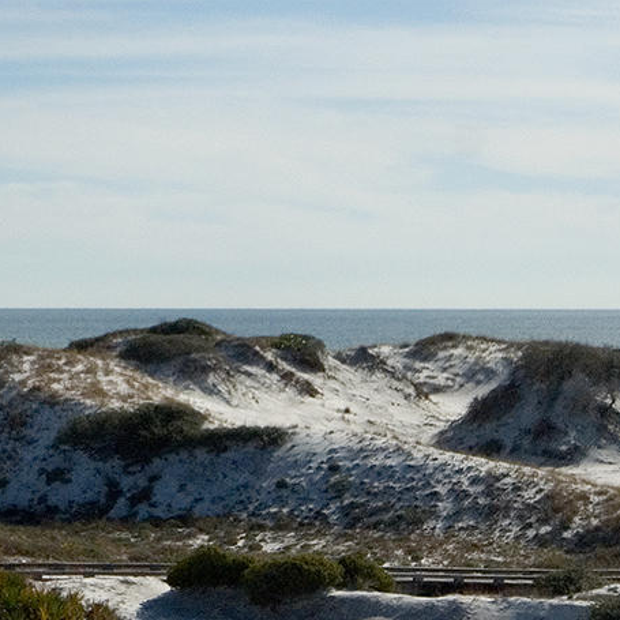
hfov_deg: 14.2
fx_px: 2452
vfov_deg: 14.4
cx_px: 3
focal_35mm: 121
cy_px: 337
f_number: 8
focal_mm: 24
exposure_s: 1/2500
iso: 640
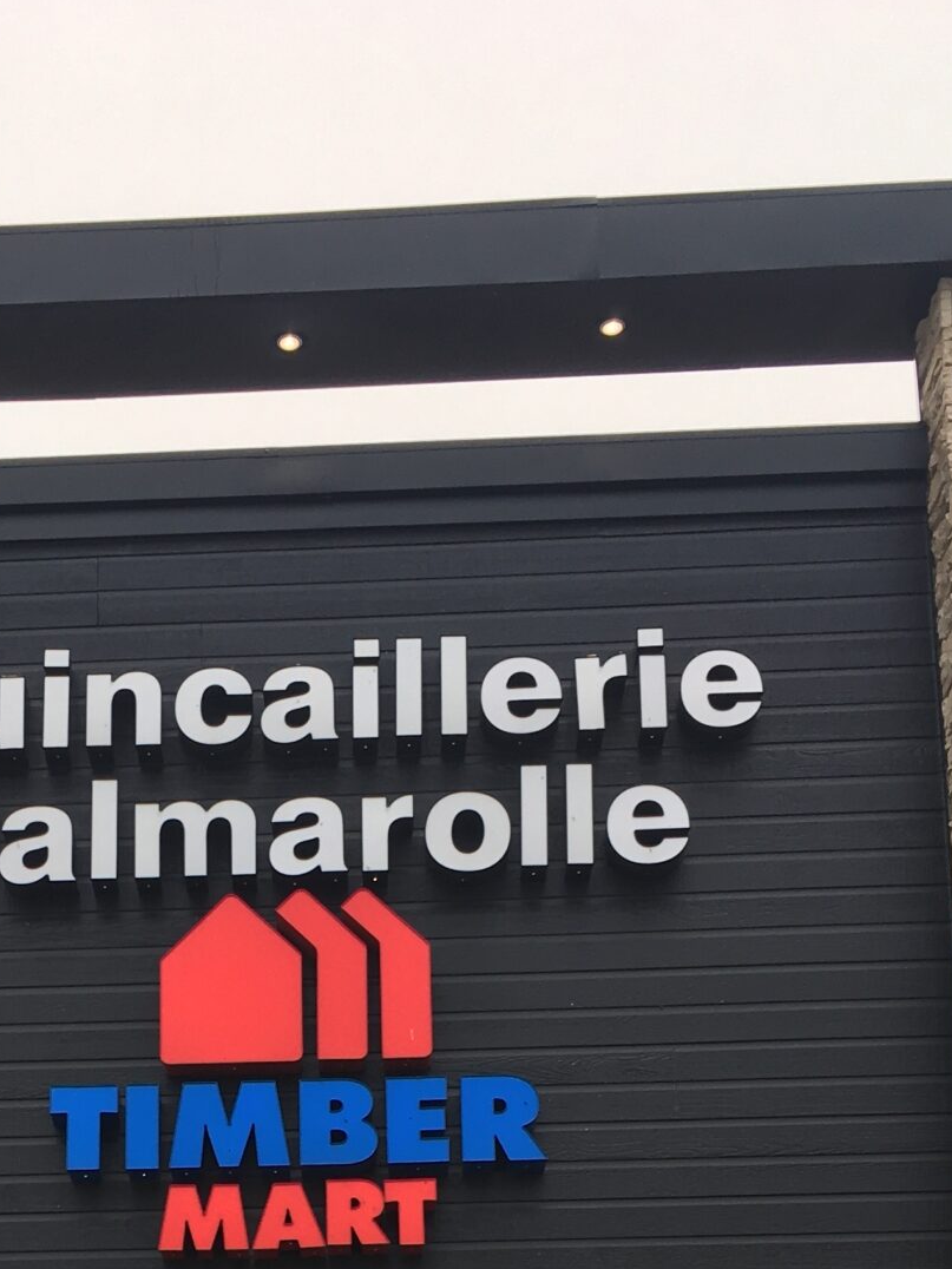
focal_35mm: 69
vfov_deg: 25.8
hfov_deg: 21.1
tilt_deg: +13.1
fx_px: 2530
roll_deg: +0.0
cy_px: 1440
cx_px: 190
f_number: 2.2
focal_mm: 4.15
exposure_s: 1/405
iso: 25
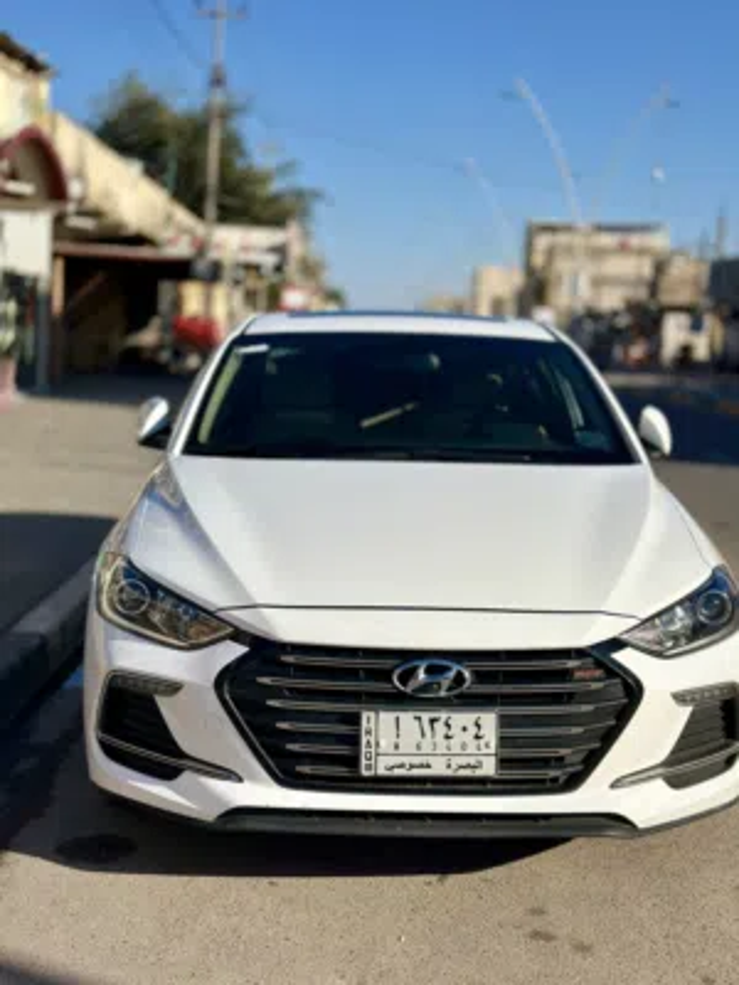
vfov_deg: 39.7
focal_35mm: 48
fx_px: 1366
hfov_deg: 30.3
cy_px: 492
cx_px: 370
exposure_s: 1/13699
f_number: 1.78
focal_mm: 6.86
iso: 100
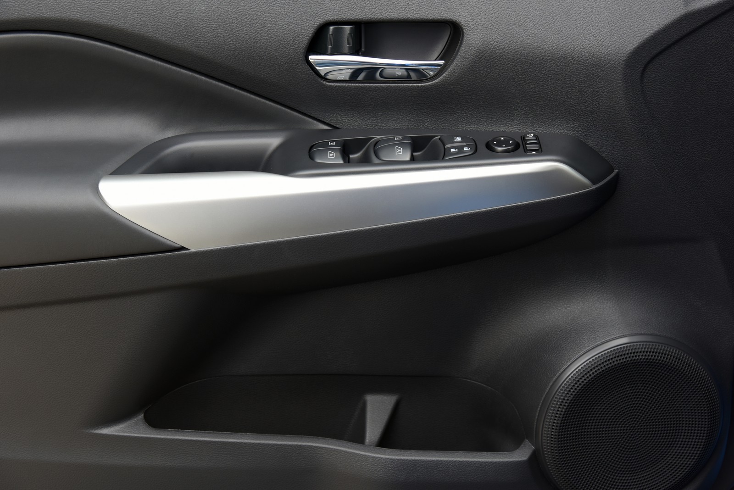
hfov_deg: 34.5
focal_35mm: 58
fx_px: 1183
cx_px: 367
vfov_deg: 23.4
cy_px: 245
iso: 400
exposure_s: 1/100
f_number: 5.6
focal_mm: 58
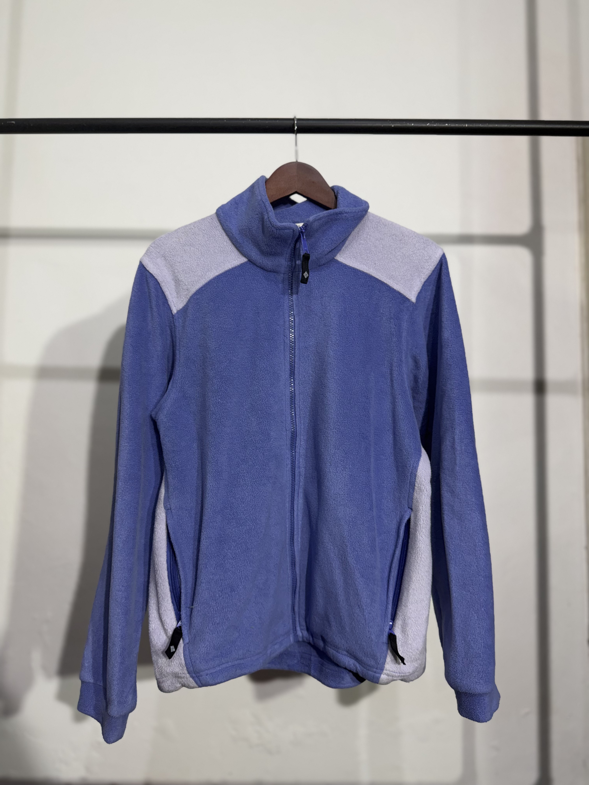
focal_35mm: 24
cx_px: 294
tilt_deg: +4.6
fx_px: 544
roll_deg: -0.2
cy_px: 392
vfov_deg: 71.6
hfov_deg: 56.8
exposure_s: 1/100
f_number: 1.78
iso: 100
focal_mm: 6.76
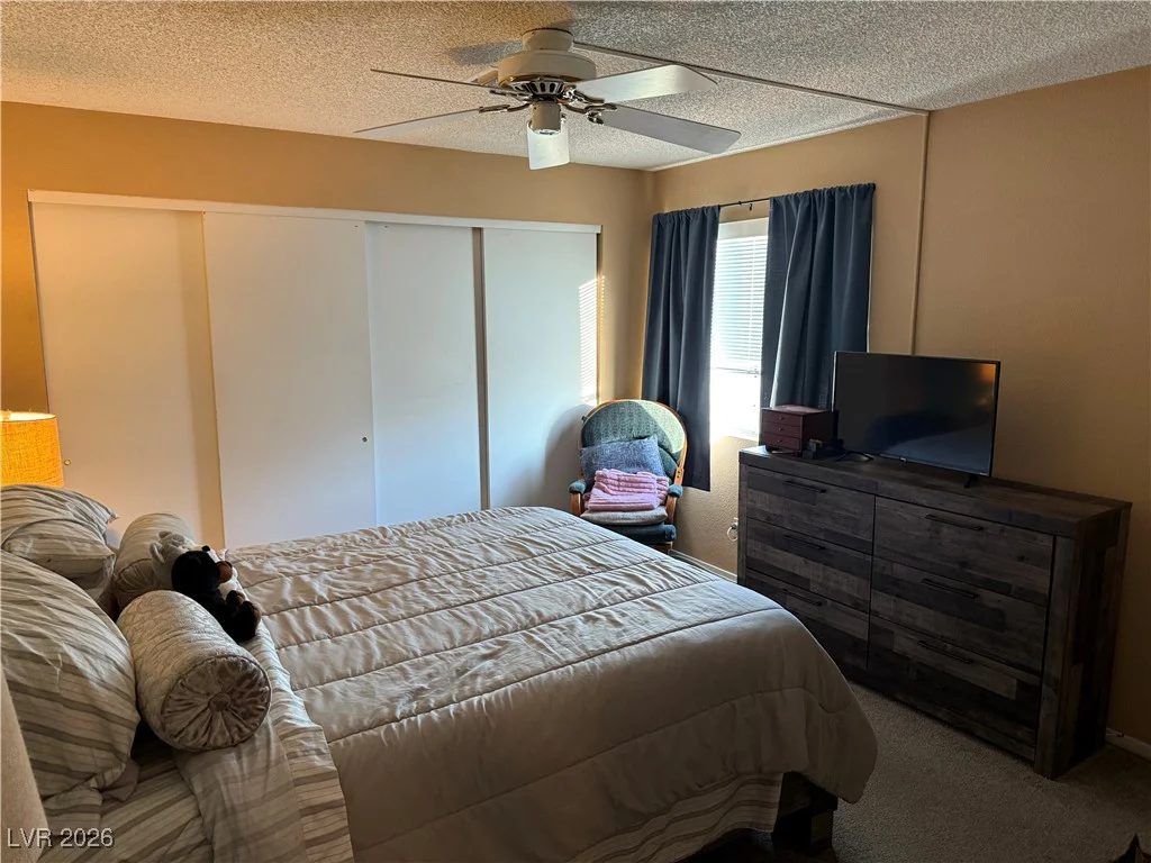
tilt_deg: -8.8
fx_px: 798
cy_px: 432
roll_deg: -0.4
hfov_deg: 71.6
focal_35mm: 24
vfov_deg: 56.8
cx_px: 576
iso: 320
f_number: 1.78
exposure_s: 1/60
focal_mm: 6.76
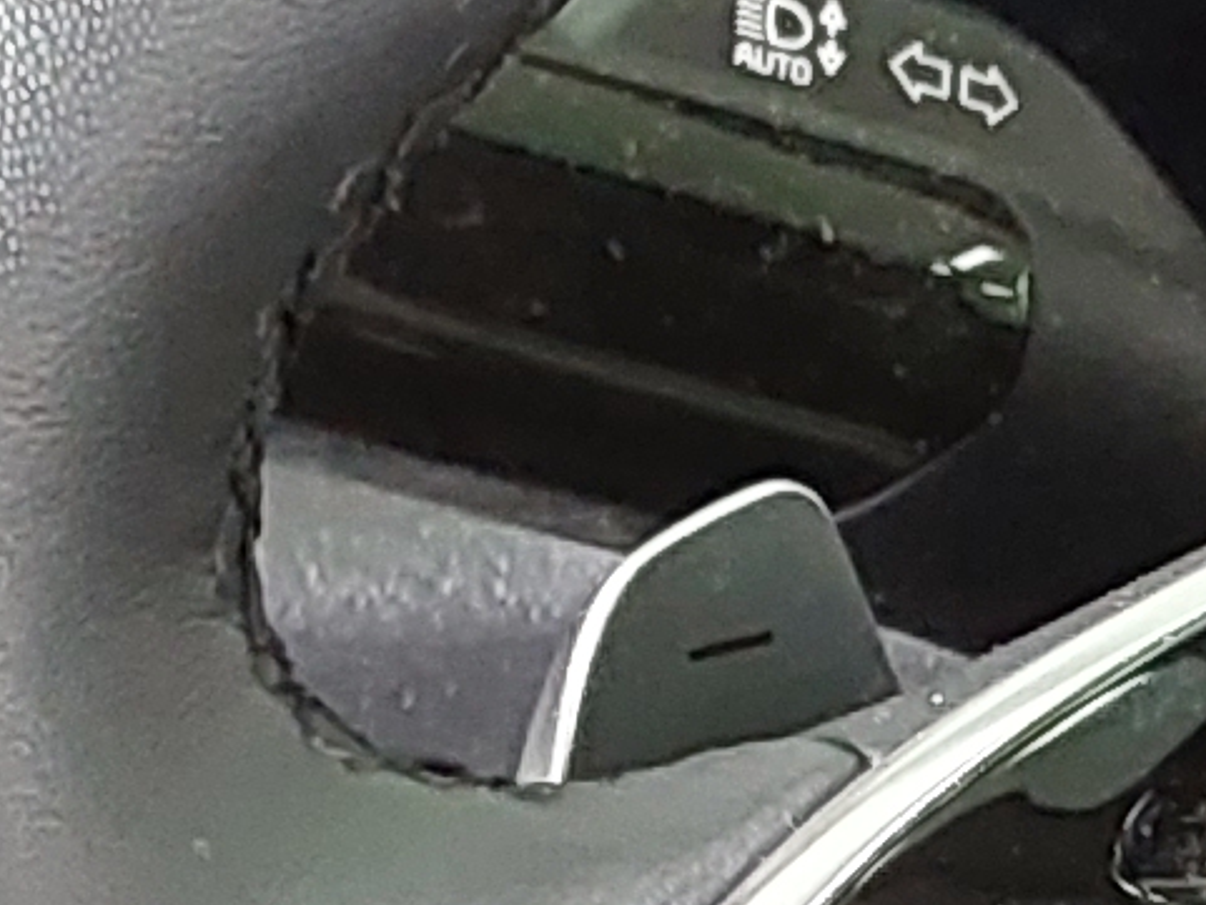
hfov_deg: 9.8
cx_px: 2231
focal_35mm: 190
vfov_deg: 7.7
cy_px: 1098
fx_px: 6621
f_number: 1.9
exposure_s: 1/60
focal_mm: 2.91
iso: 250
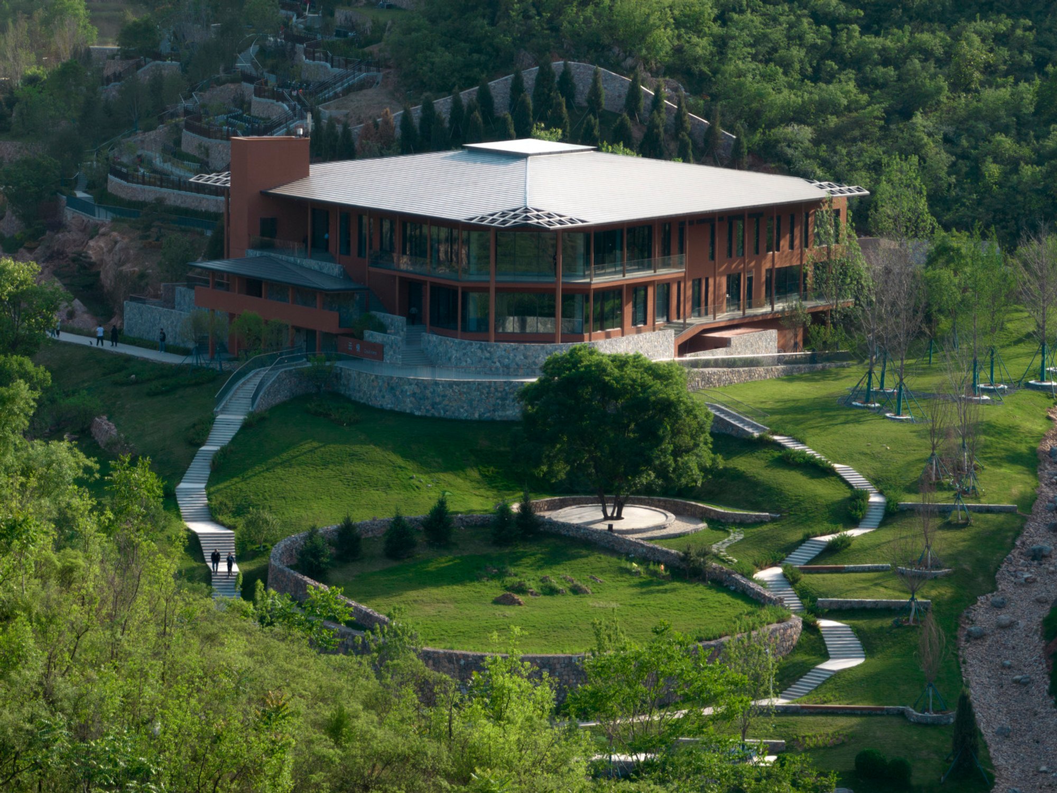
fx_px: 4915
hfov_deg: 12.3
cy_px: 396
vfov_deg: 9.2
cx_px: 528
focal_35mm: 161
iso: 100
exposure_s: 1/200
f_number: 4.4
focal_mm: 29.85
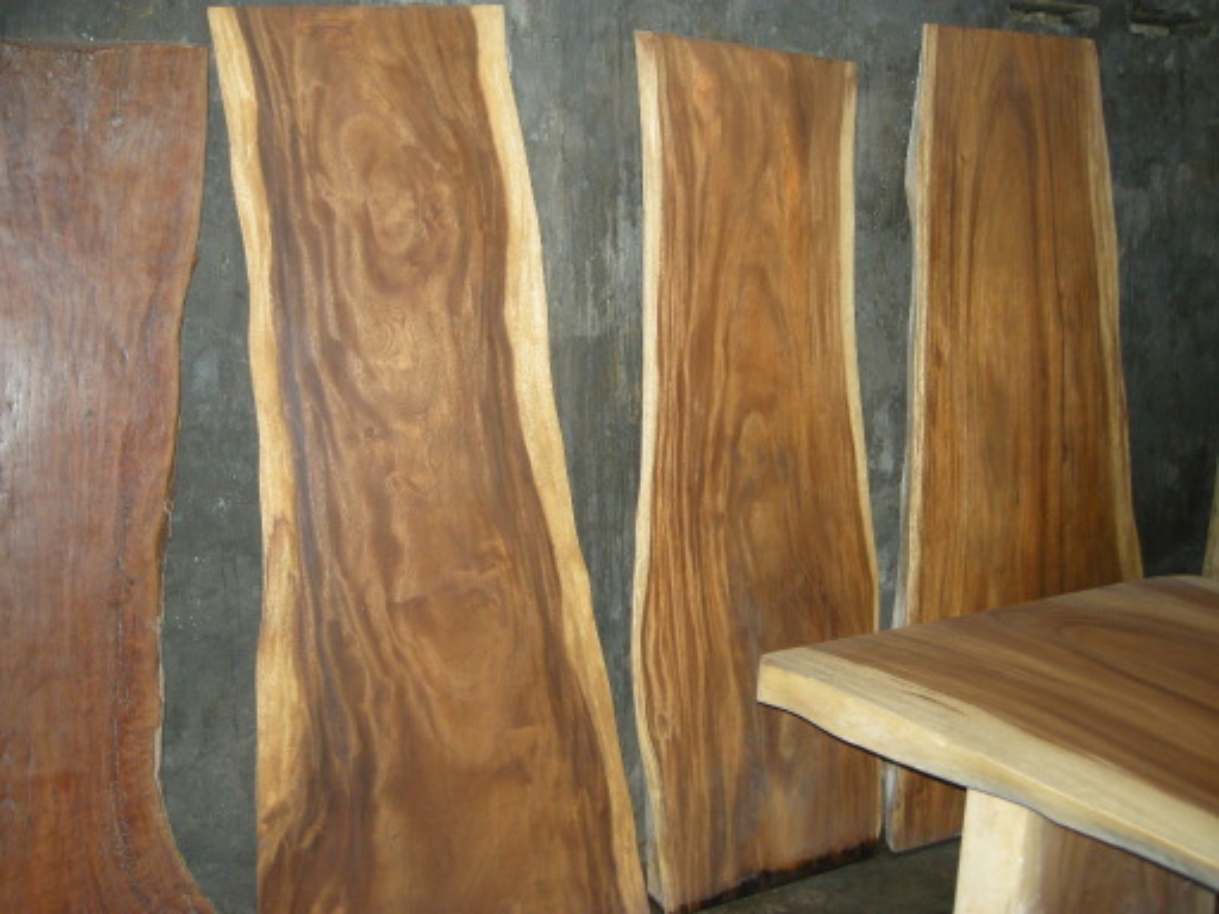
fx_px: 1233
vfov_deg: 40.7
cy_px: 457
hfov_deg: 52.6
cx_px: 610
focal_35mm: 35
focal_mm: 7.5
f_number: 2.7
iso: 213
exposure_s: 1/60
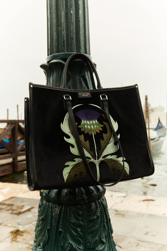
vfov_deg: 48.5
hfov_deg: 33.4
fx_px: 278
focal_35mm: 40
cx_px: 84
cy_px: 126
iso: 320
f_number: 6.3
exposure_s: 1/400
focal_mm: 40
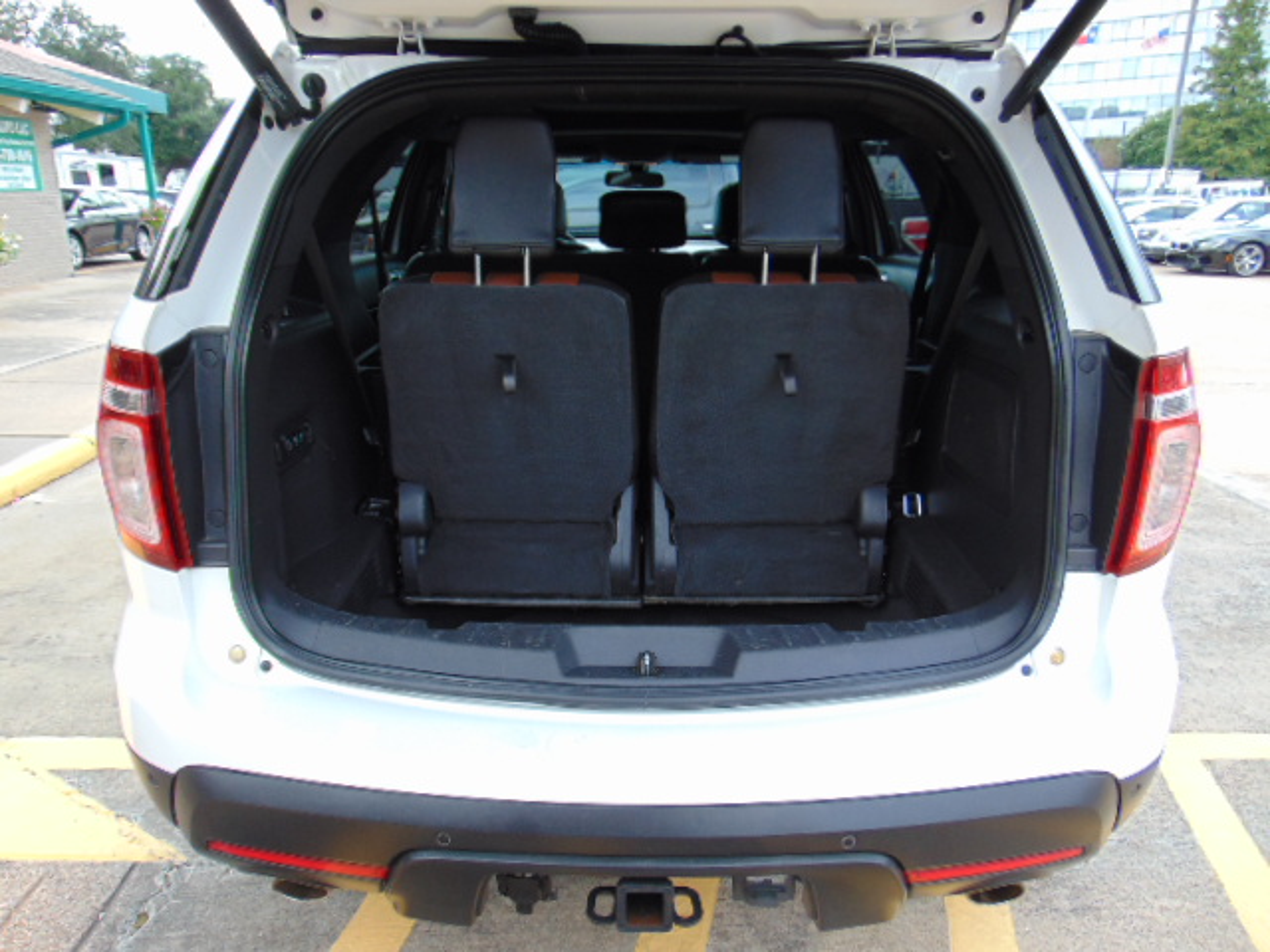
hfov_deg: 69.4
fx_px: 917
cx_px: 635
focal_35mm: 25
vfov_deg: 54.9
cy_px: 476
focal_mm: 4.5
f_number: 3
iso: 80
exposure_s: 1/160
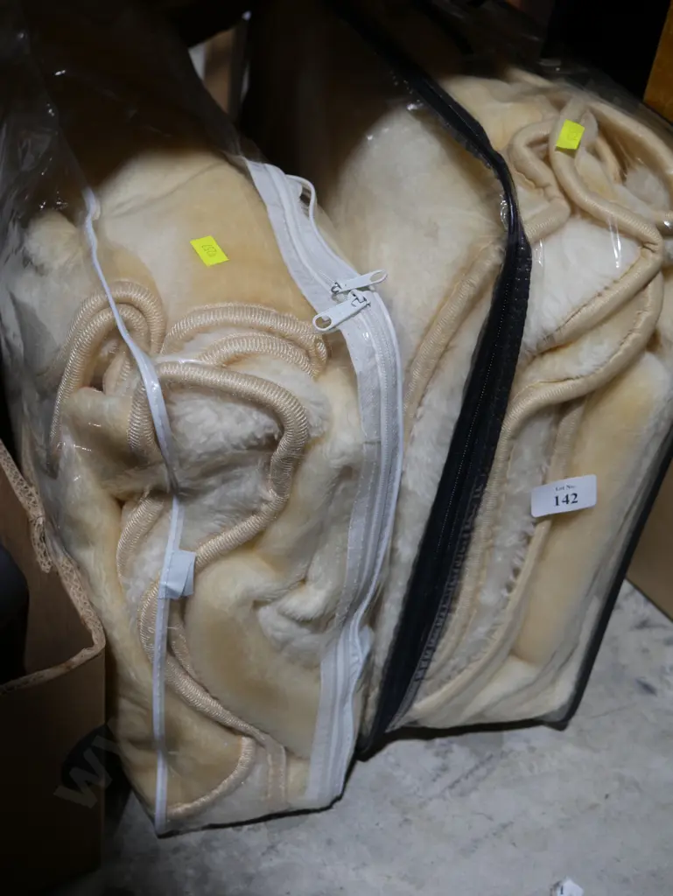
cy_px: 448
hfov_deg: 32.9
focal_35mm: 44
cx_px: 336
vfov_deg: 42.9
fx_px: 1140
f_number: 4.7
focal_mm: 22
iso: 320
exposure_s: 1/60
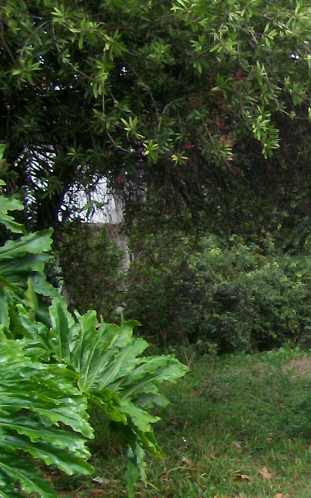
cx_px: 504
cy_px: 290
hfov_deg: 14.2
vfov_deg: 24.6
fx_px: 1140
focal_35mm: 84
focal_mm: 5.6
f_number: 2.7
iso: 80
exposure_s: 1/143
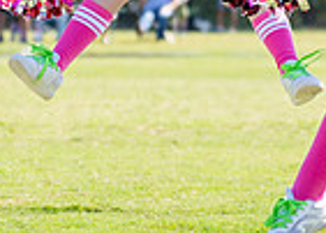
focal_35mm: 378
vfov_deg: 3.8
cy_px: -10
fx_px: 3503
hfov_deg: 5.3
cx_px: 282
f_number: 2.8
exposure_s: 1/2000
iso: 200
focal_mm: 70
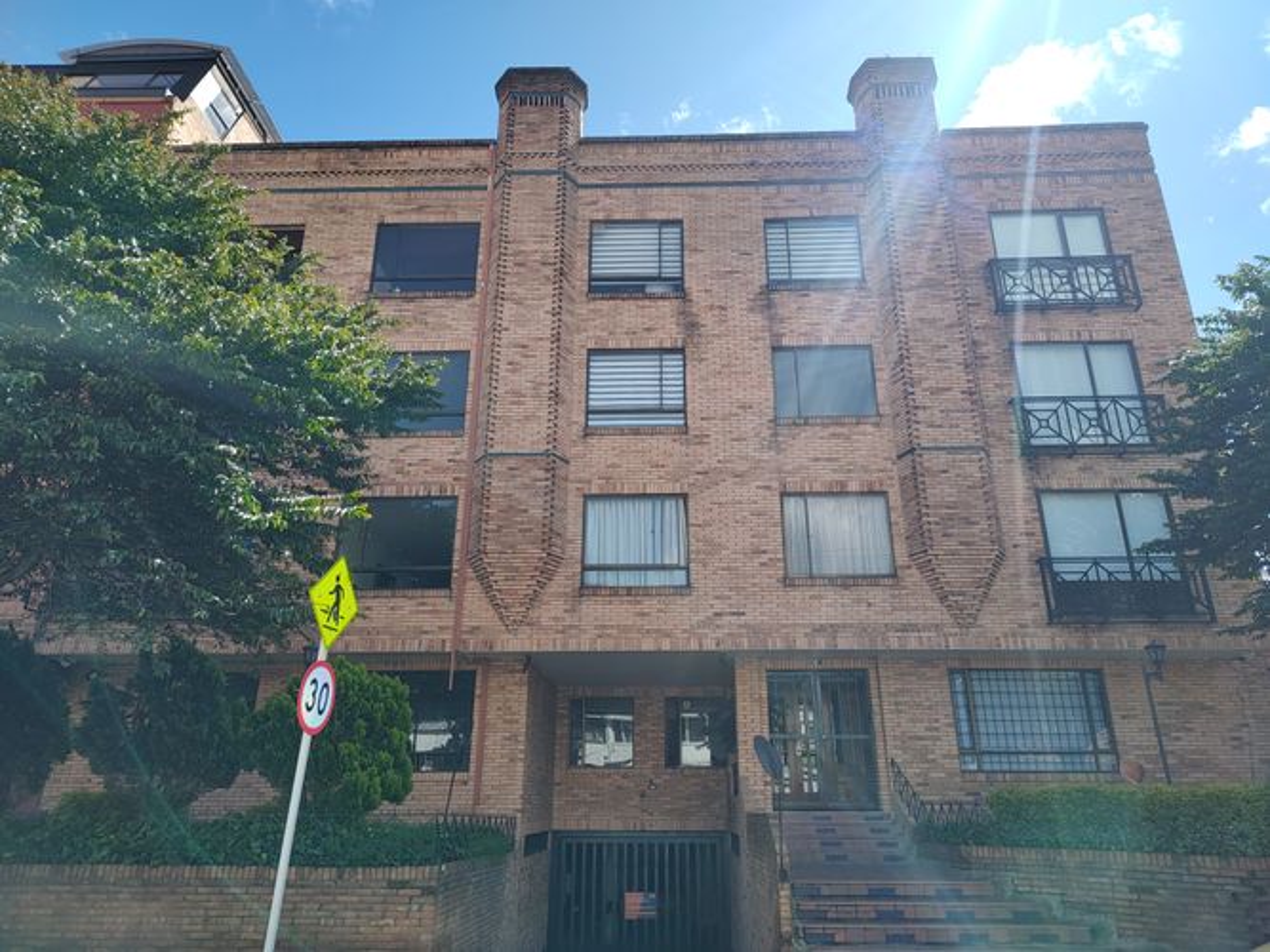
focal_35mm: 23
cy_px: 476
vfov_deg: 58.9
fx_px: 844
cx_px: 635
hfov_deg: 73.9
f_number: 1.8
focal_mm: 5.56
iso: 100
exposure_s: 1/1508
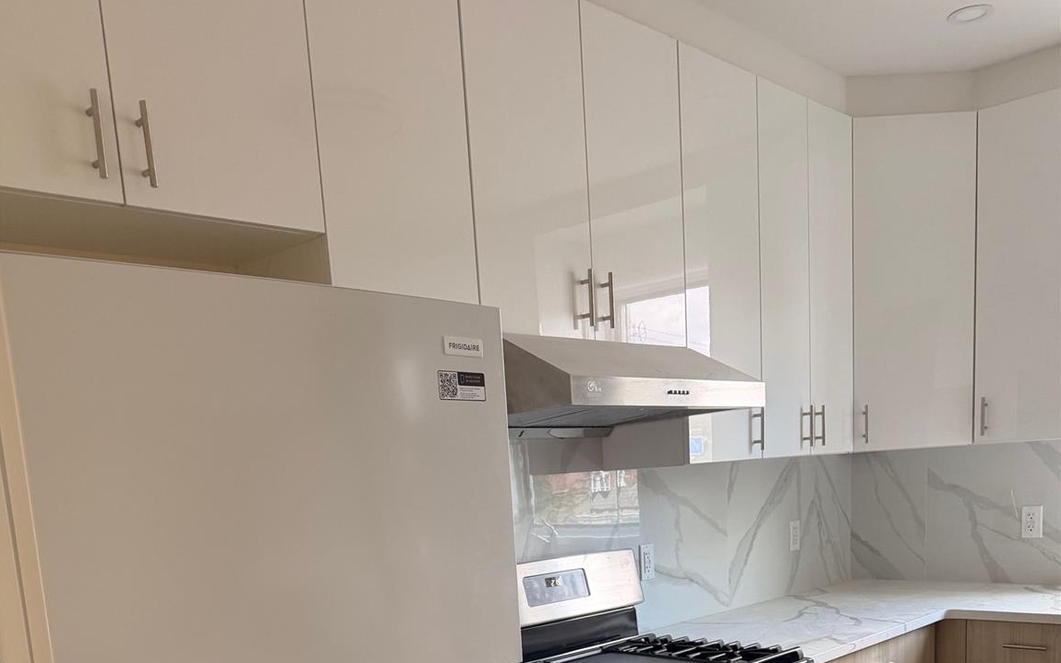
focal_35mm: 34
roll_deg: +3.6
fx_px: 983
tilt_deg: -10.2
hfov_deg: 56.7
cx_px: 530
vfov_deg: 34.2
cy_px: 652
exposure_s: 1/120
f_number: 1.78
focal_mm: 6.76
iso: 250
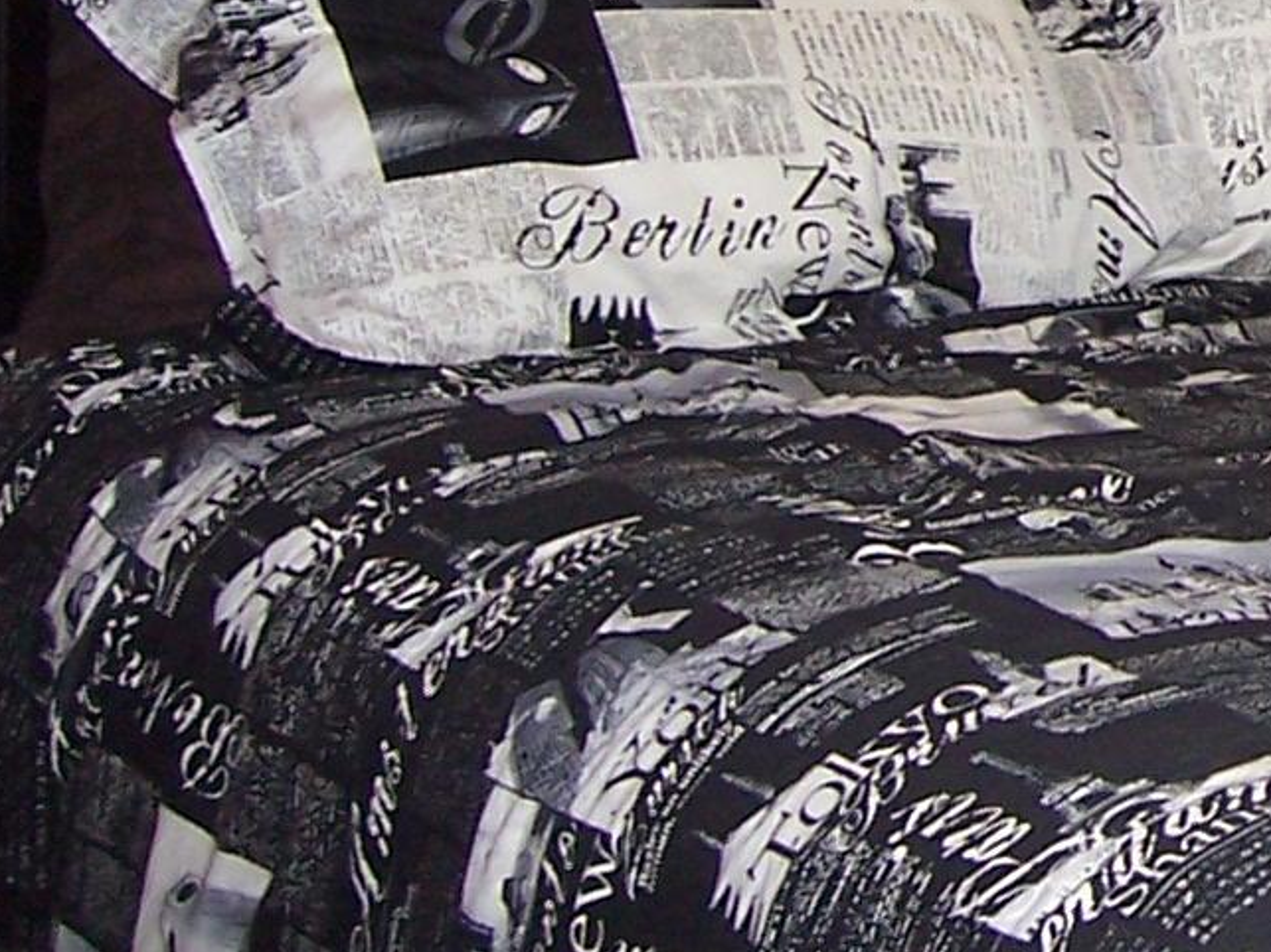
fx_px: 4736
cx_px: 2107
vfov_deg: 11.2
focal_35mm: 129
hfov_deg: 14.0
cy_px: -296
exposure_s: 1/60
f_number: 3
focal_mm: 6
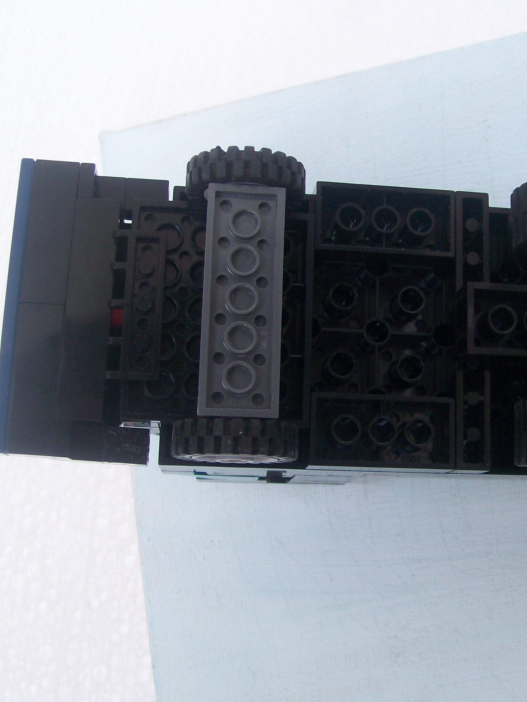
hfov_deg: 29.5
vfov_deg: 38.9
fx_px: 995
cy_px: 350
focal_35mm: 49
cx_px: 351
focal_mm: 6
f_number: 2.7
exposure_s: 1/34.7
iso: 80
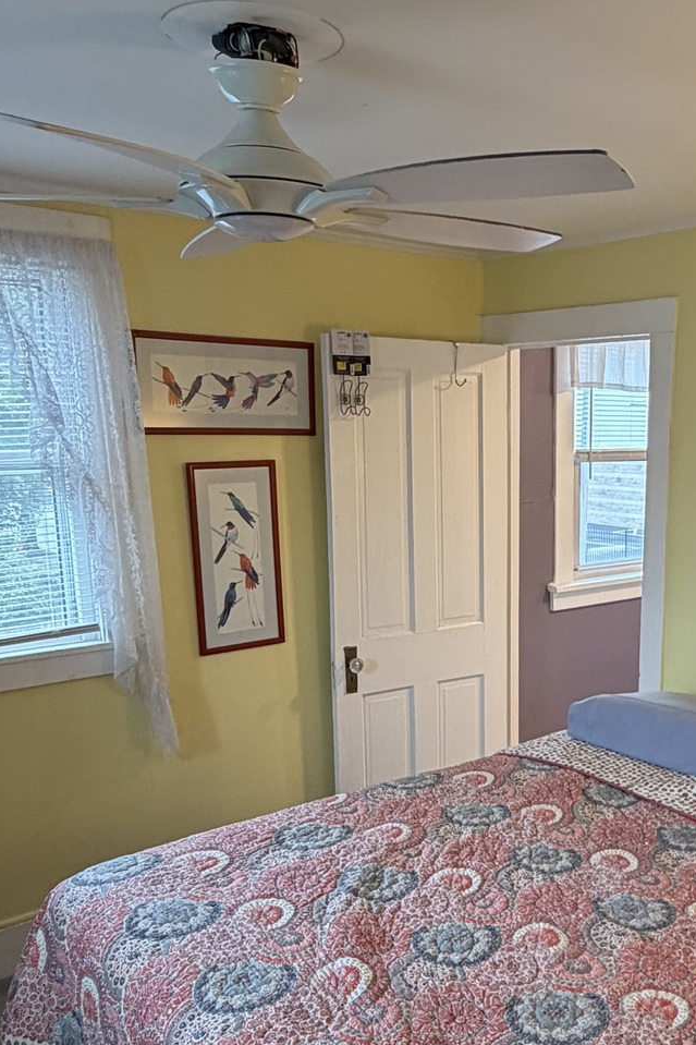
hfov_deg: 36.8
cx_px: 536
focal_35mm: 35
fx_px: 1015
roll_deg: -0.4
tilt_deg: -11.4
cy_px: 644
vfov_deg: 53.9
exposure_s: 1/60
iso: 200
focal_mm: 2.22
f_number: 2.2
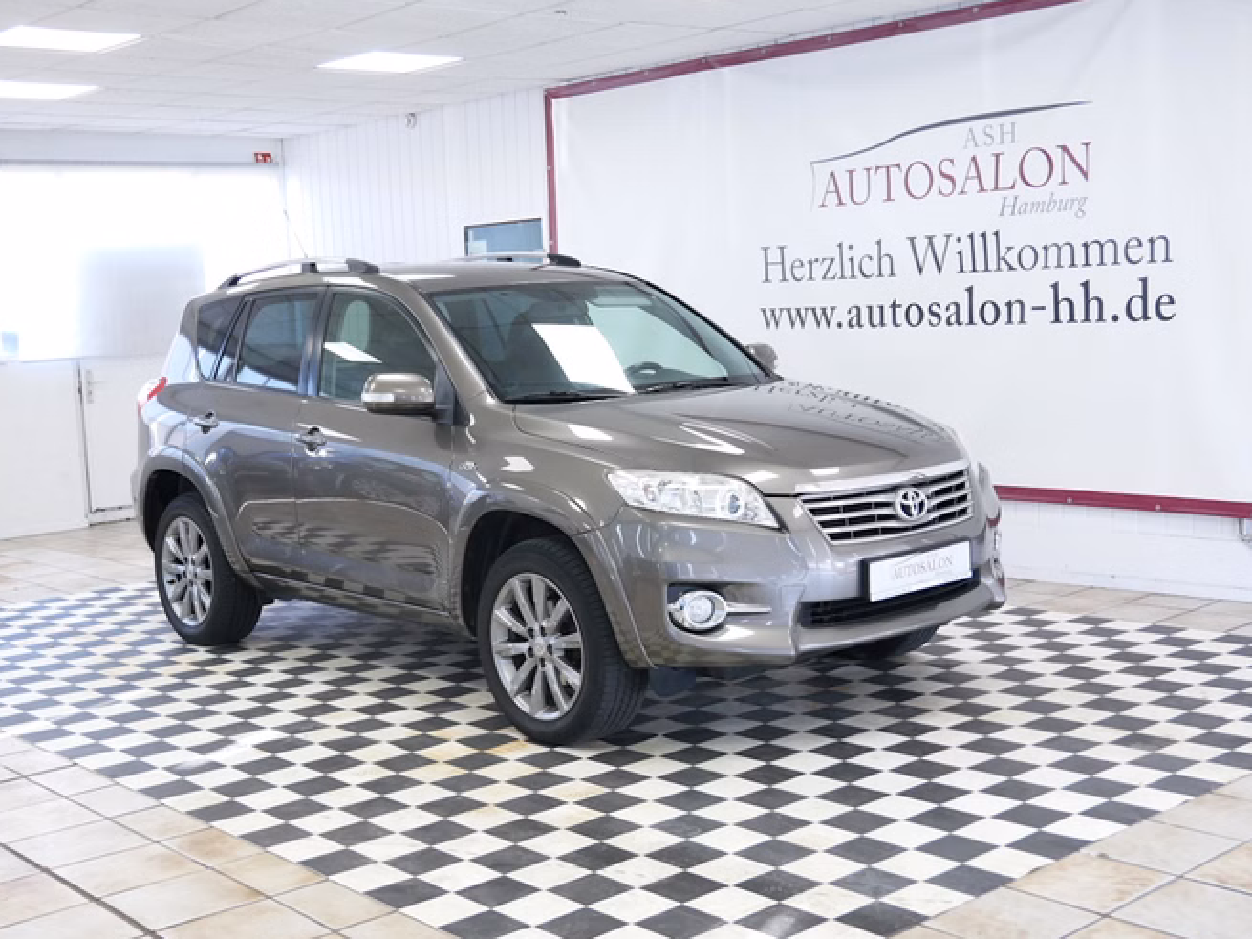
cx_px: 589
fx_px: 1591
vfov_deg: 32.9
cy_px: 465
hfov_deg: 42.9
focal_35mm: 44
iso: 500
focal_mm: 18
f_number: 3.9
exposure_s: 1/60
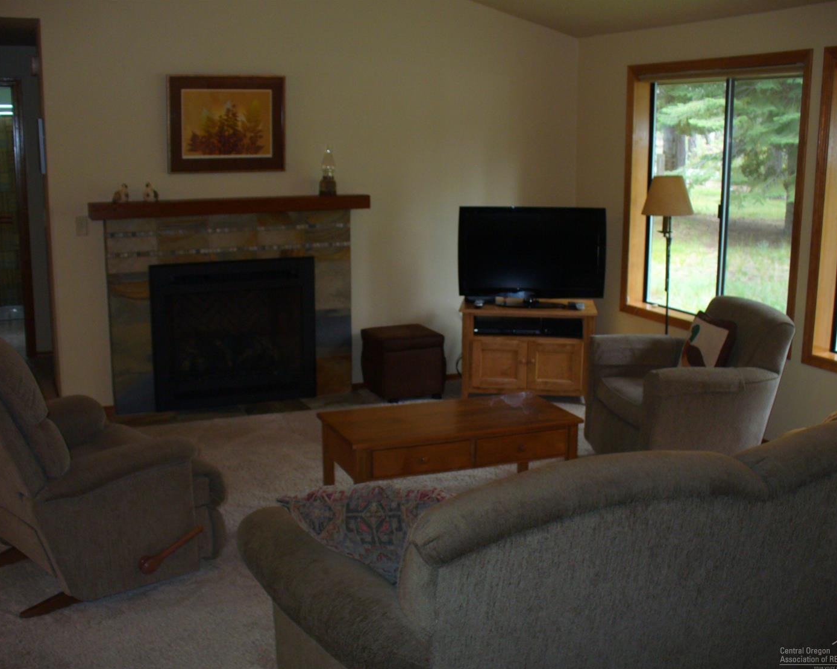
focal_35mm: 39
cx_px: 419
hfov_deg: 46.8
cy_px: 338
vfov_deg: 38.2
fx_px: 966
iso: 80
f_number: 2.8
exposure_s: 1/30
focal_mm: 6.1
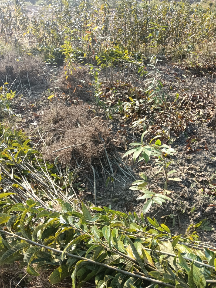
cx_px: 108
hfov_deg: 53.1
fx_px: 216
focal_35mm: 26
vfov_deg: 67.3
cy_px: 144
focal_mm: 4.05
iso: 100
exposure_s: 1/139
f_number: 1.8
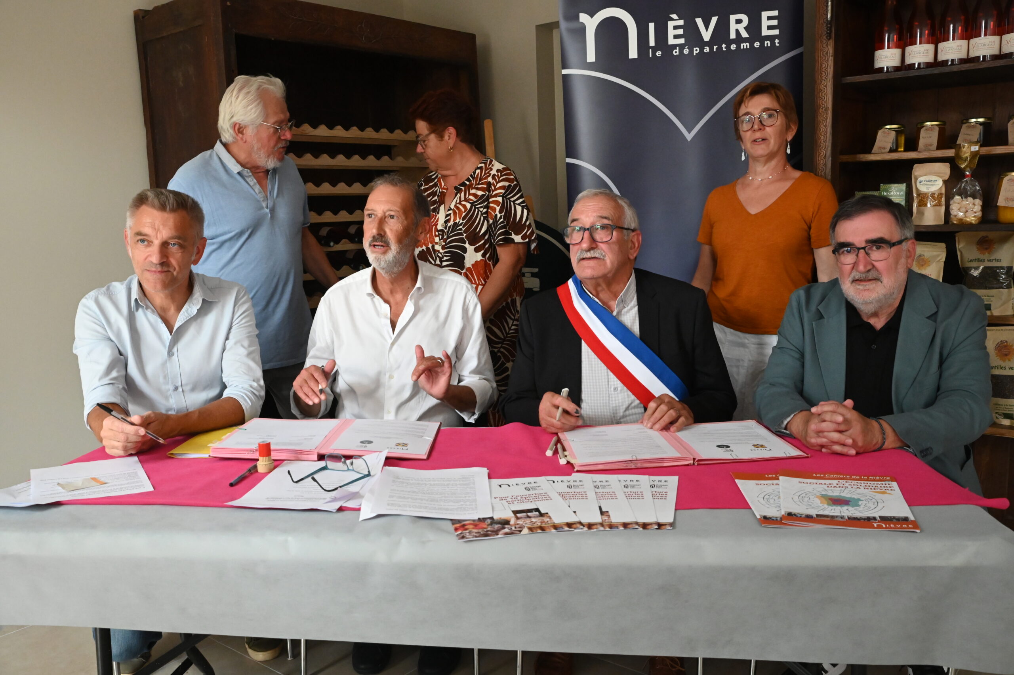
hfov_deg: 58.8
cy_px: 338
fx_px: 901
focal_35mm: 32
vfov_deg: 41.1
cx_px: 507
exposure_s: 1/250
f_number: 8
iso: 8000
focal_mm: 32
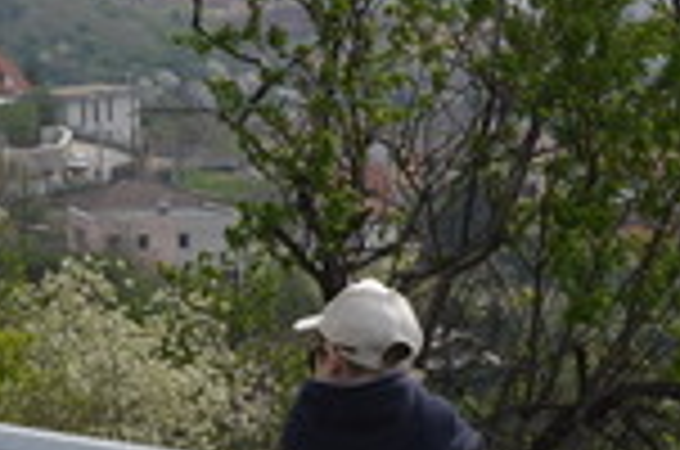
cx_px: 378
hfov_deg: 10.2
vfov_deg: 6.7
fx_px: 3826
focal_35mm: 203
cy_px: 387
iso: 100
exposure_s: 1/250
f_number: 8
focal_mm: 32
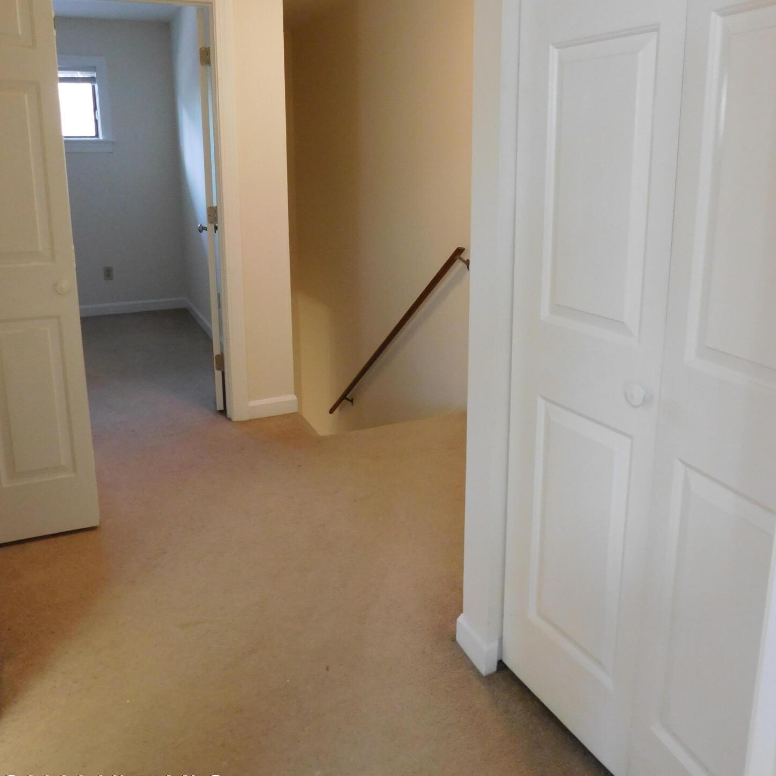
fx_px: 710
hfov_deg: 57.3
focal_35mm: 28
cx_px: 398
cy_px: 301
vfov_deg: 56.8
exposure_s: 1/30
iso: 280
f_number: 3
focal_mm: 4
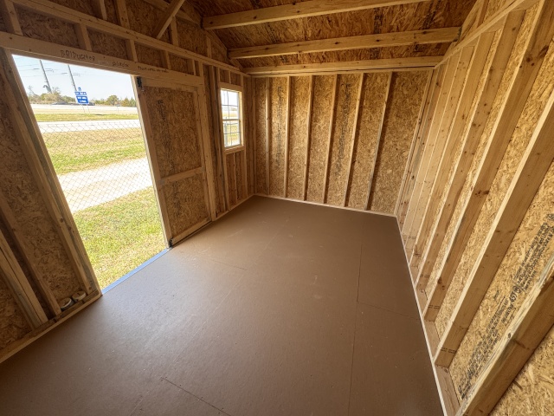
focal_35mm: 14
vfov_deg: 85.7
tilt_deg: -19.4
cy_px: 208
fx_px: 224
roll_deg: -2.8
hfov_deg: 102.1
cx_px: 277
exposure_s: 1/99
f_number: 2.2
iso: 80
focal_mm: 2.22
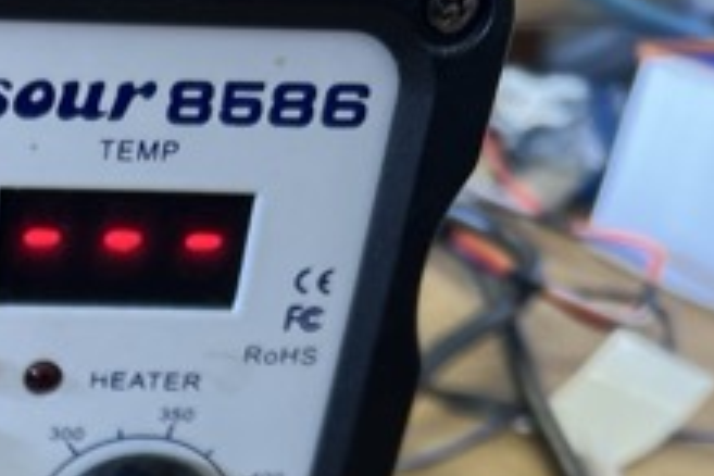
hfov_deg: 23.1
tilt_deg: -40.1
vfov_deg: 15.8
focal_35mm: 79
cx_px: -189
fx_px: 1567
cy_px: 730
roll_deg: +0.9
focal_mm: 5.7
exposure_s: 1/60
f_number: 1.5
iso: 80
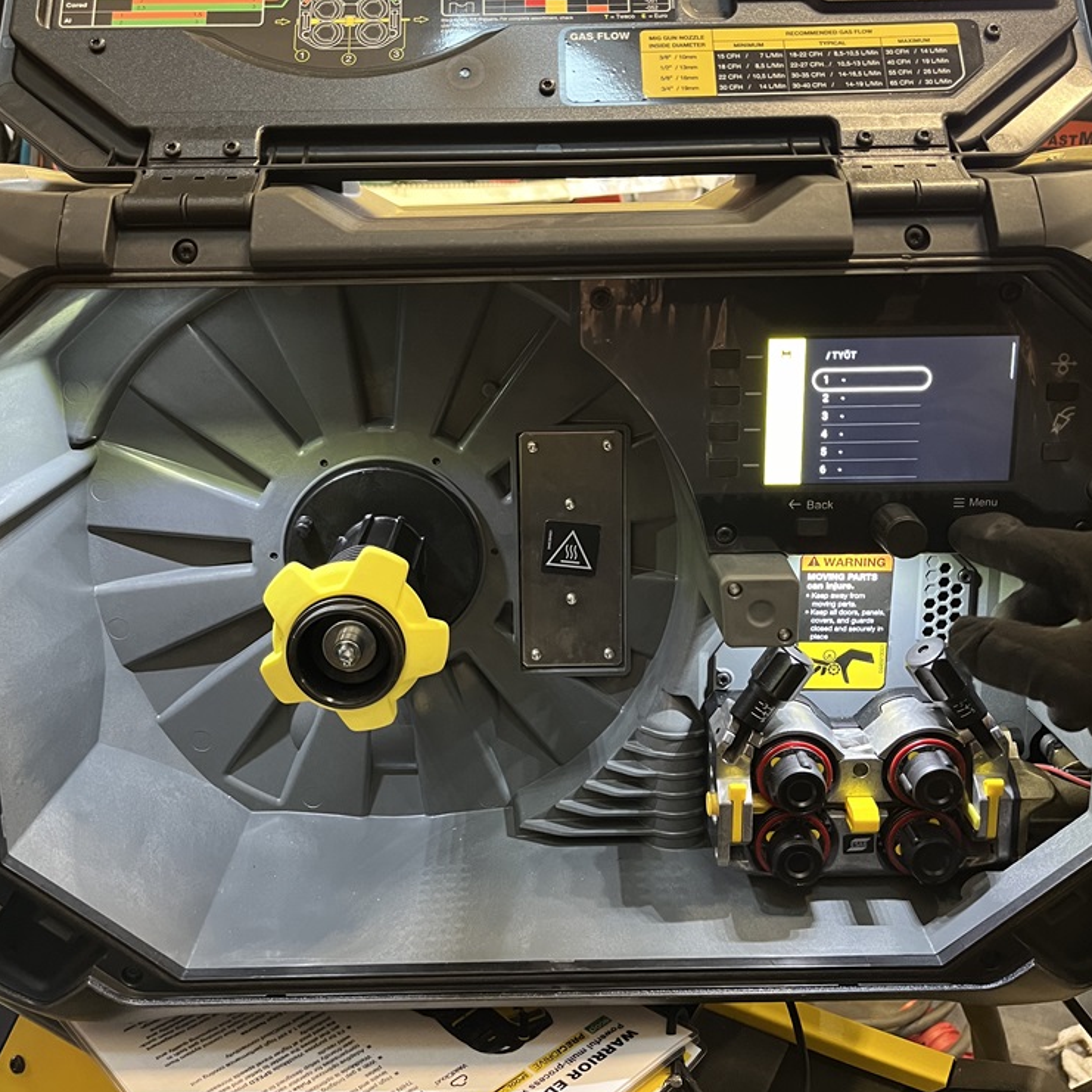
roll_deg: +0.4
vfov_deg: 51.9
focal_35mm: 31
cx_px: 547
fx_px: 1106
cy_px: 404
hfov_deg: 52.5
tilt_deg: -12.6
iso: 500
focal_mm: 5.1
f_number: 1.6
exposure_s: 1/33
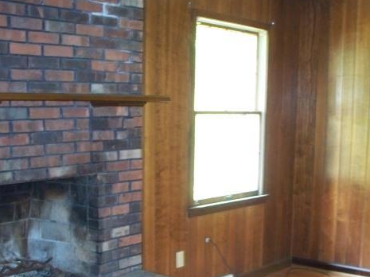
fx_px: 662
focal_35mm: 62
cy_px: 218
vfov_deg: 23.3
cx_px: 236
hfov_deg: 31.1
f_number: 2.8
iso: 400
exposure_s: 1/30
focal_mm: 7.54
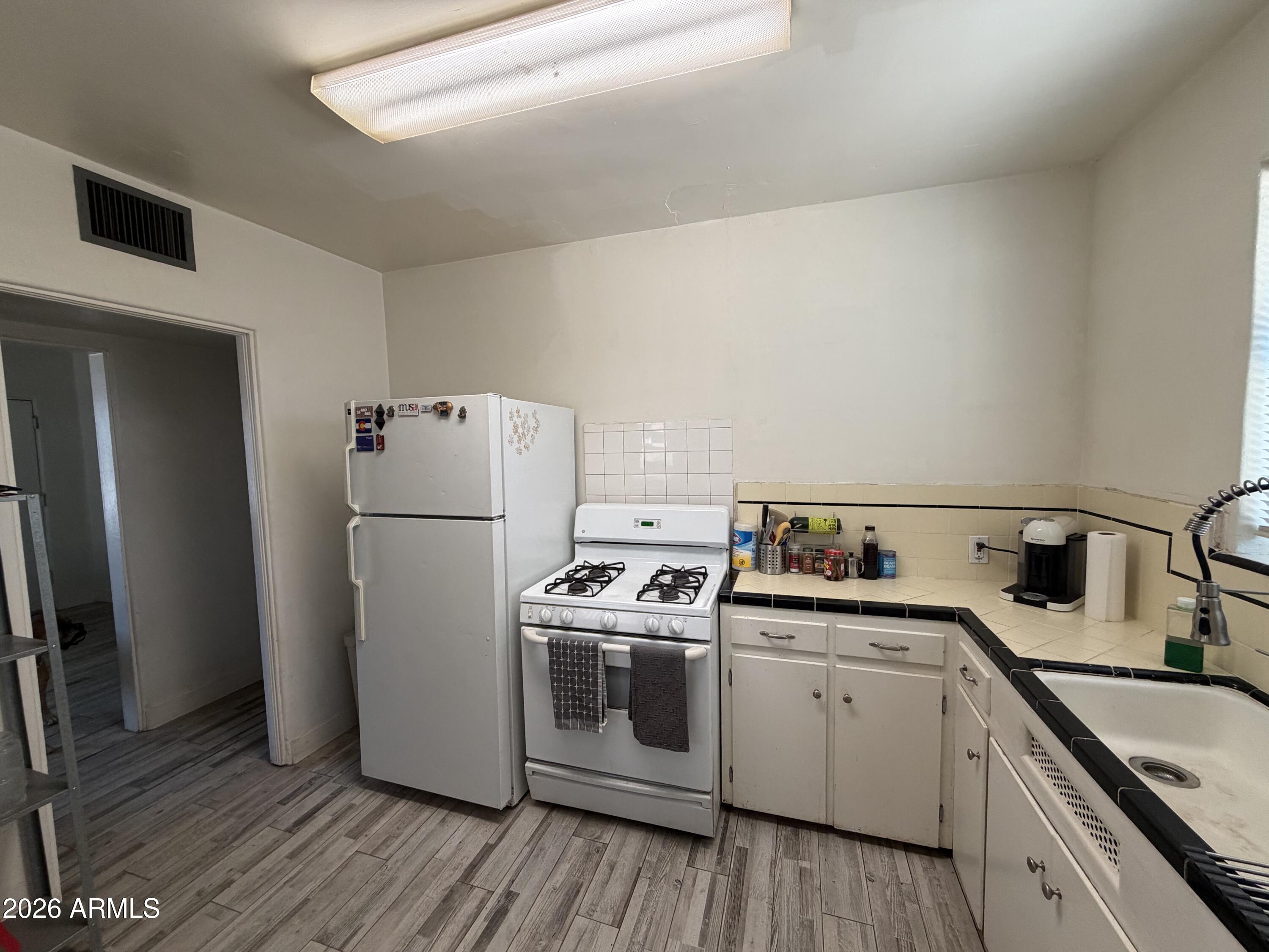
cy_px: 476
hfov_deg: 102.1
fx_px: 513
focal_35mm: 14
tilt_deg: -3.6
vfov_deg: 85.7
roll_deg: +2.2
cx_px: 634
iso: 200
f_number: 2.2
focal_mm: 2.22
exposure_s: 1/120
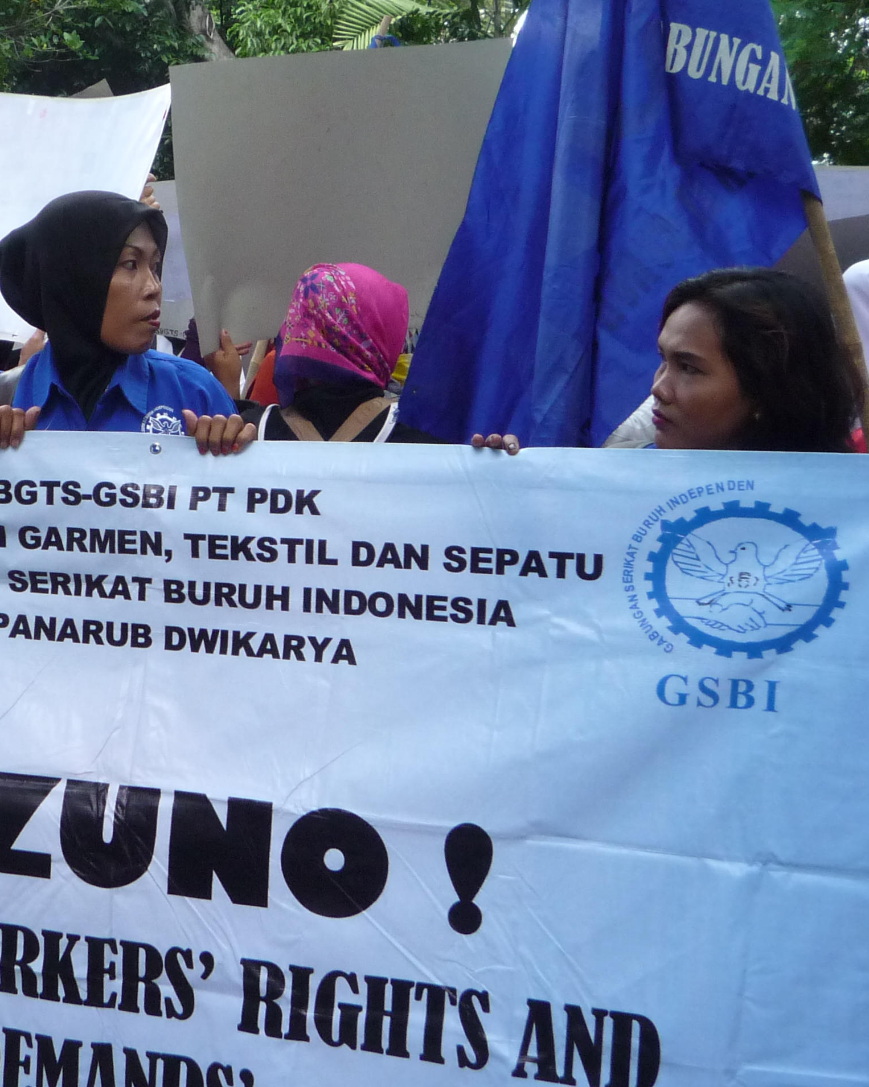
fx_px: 1801
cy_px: 414
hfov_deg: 26.6
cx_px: 162
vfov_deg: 33.4
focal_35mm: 56
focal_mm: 5.2
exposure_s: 1/200
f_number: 4
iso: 200
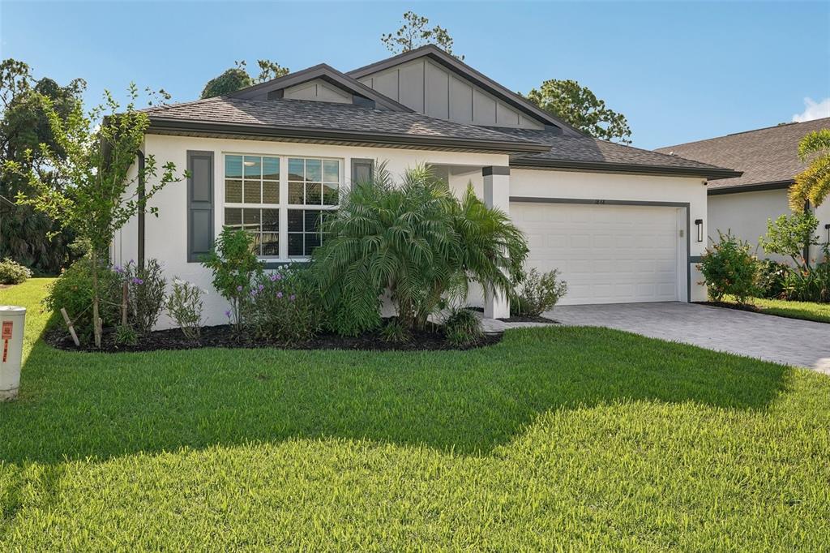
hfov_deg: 61.1
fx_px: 703
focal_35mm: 30
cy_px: 276
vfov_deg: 42.9
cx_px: 415
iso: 400
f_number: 8
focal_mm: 30.5
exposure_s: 1/320
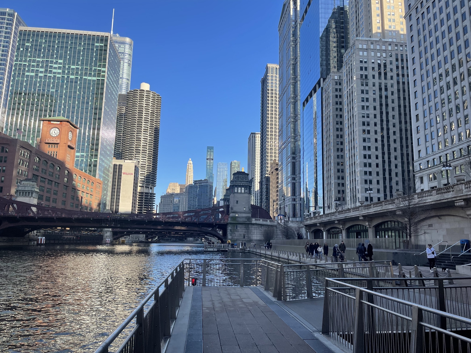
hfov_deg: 67.3
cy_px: 176
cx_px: 236
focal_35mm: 26
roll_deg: -2.0
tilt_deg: +9.6
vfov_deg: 53.1
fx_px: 354
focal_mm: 5.1
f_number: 1.6
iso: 32
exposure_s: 1/1513
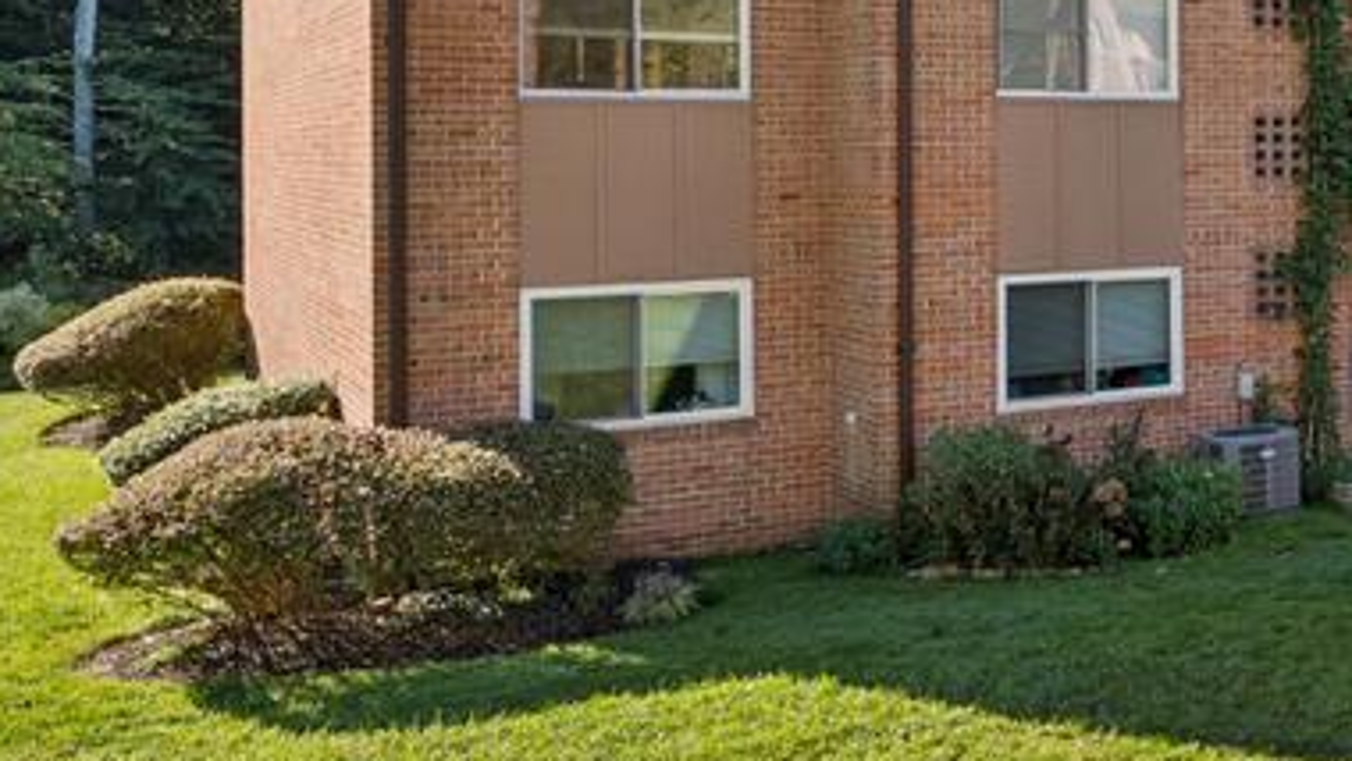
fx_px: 1802
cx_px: 1526
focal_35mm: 50
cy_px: 123
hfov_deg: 34.7
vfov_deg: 23.4
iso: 1250
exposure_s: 1/1250
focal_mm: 17.8
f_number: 7.1
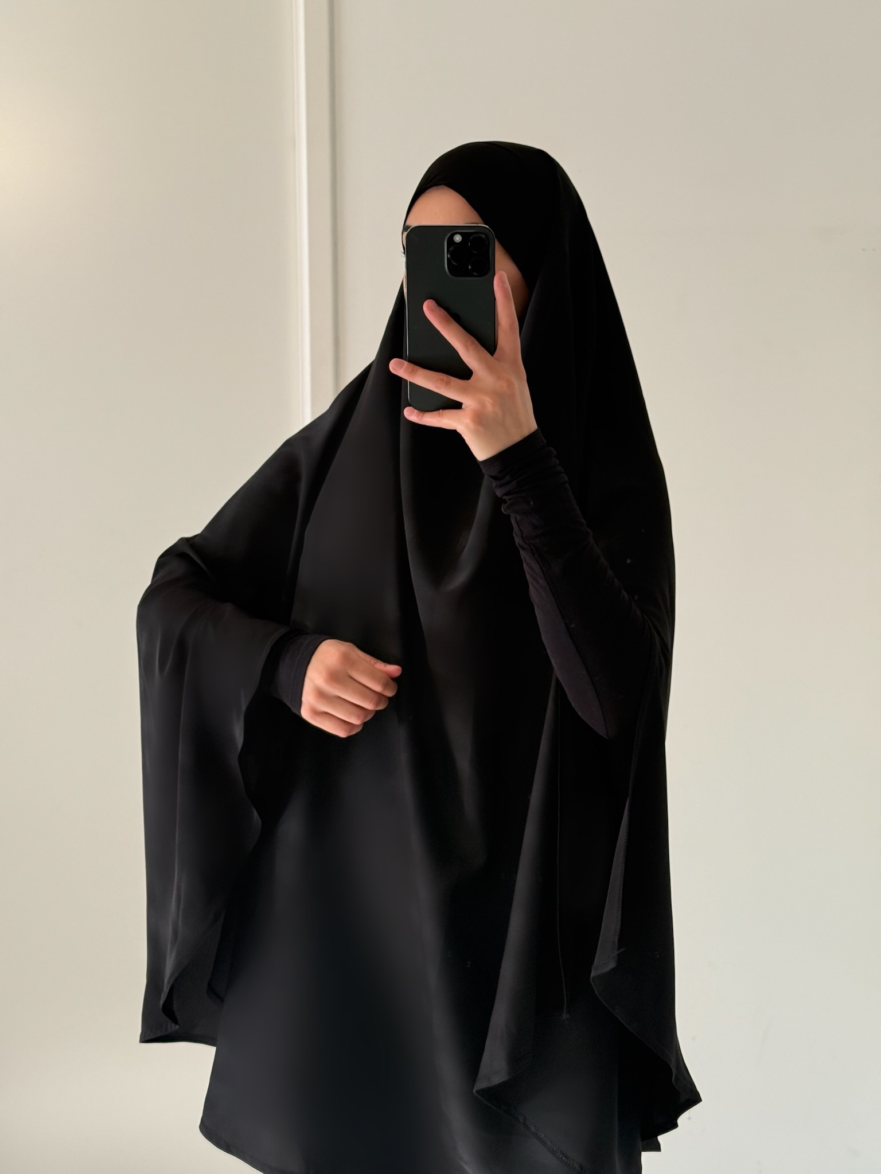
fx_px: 1629
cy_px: 587
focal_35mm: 48
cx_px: 440
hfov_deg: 30.3
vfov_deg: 39.7
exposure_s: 1/95
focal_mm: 6.76
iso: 125
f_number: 1.78
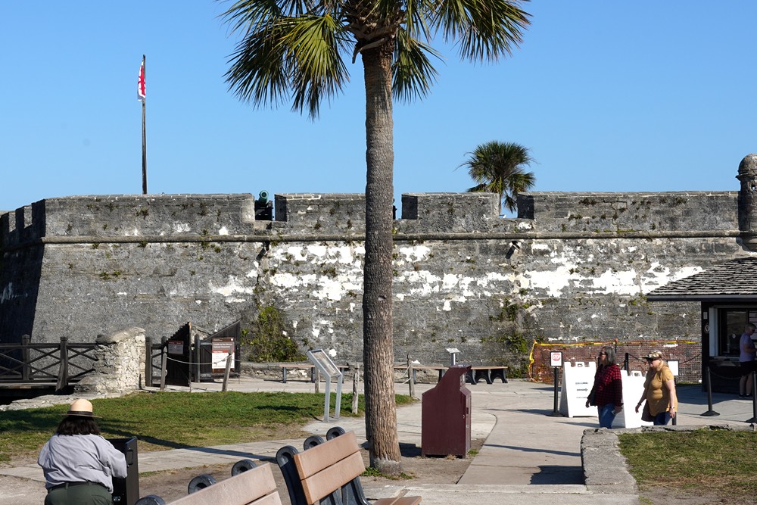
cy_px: 292
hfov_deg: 28.8
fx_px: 1472
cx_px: 357
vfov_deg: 19.4
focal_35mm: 70
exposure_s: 1/100
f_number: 18
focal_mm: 35
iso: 100
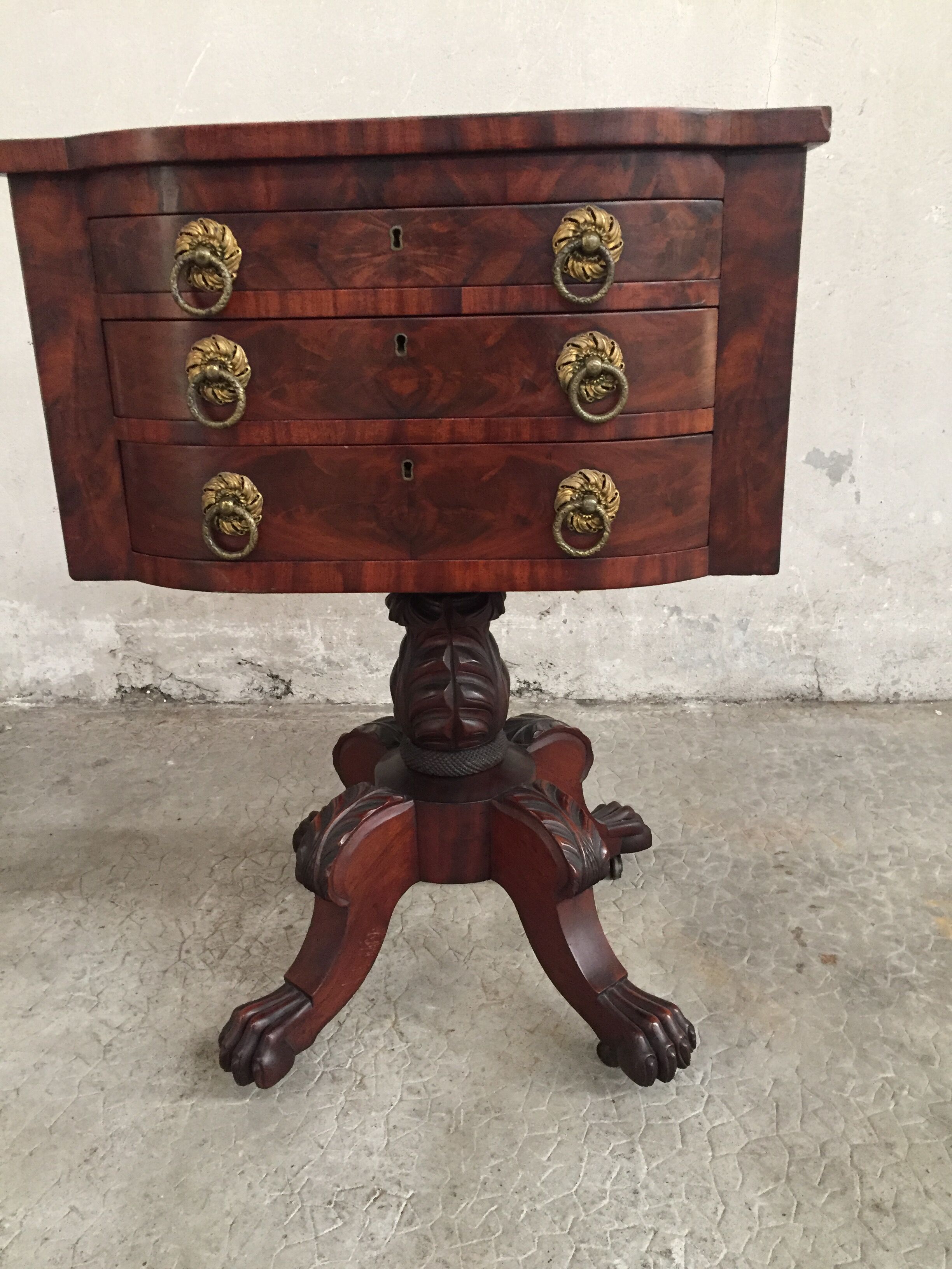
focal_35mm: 29
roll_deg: +1.6
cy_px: 634
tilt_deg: -17.9
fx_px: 1063
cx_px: 476
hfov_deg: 48.2
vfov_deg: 61.7
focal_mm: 4.15
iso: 250
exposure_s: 1/25
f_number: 2.2
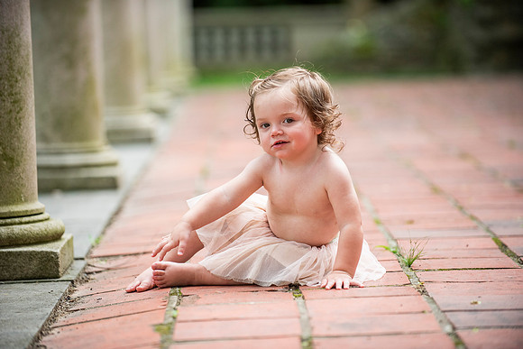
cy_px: 174
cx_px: 262
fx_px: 2470
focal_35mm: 170
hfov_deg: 12.1
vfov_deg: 8.1
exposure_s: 1/1600
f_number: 2.8
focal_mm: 170
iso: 640
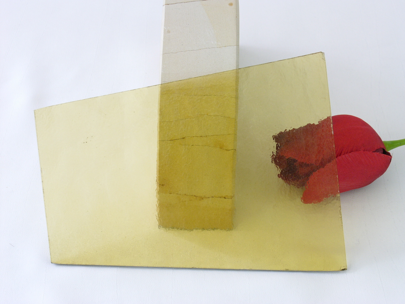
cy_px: 152
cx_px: 202
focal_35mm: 90
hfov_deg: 21.8
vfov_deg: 16.4
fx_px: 1053
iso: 100
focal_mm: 22.5
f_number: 7.1
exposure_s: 1/3.2
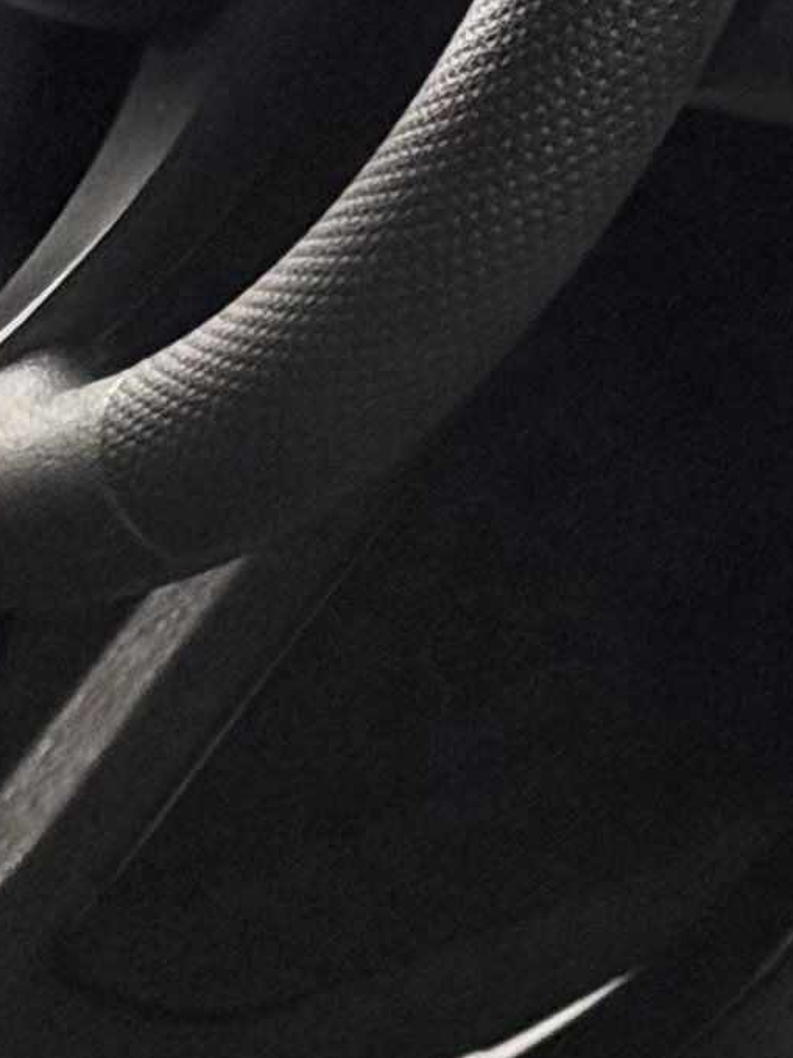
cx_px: 1488
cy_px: 520
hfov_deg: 5.1
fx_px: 8708
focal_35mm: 285
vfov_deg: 7.0
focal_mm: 6.76
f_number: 1.78
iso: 640
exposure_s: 1/30
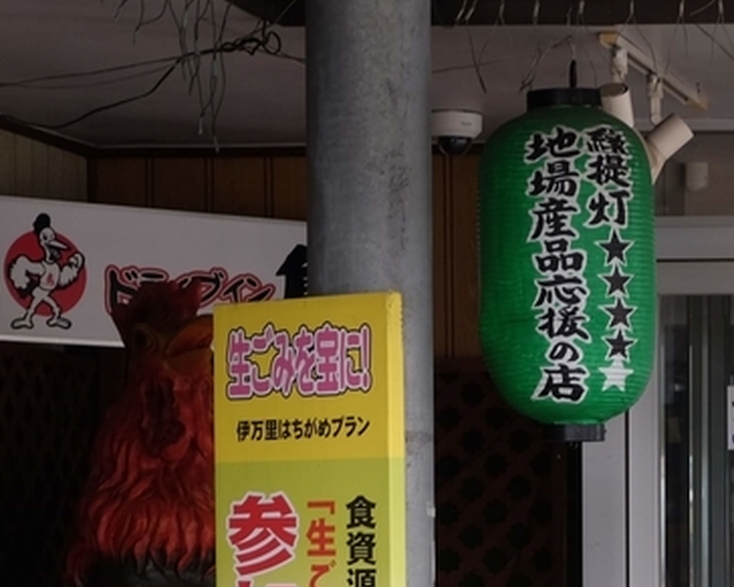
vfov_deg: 11.5
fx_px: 2888
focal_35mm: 133
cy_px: 549
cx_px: 1022
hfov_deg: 13.8
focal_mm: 28.9
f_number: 3.2
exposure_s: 1/125
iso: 200
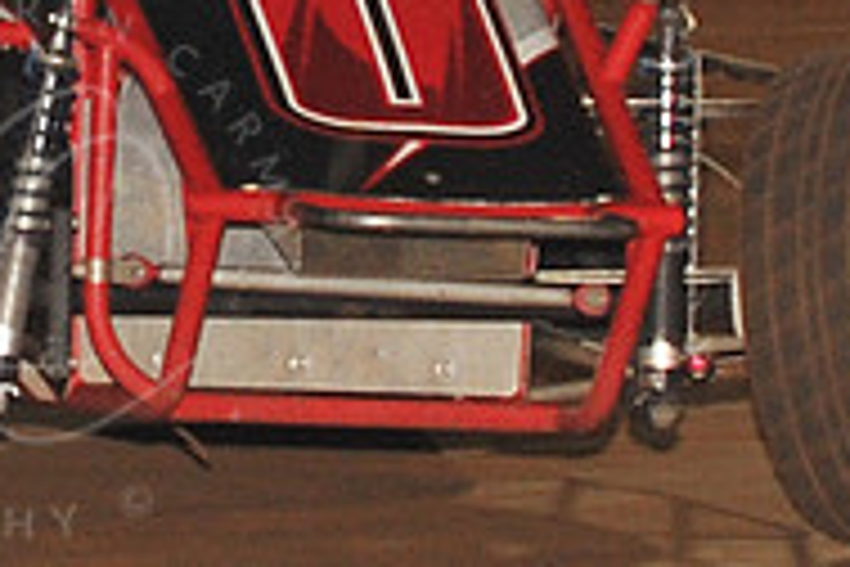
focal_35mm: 368
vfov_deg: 3.7
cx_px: 27
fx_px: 8688
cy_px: -148
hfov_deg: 5.6
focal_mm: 120
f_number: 6.3
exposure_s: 1/320
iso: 1600
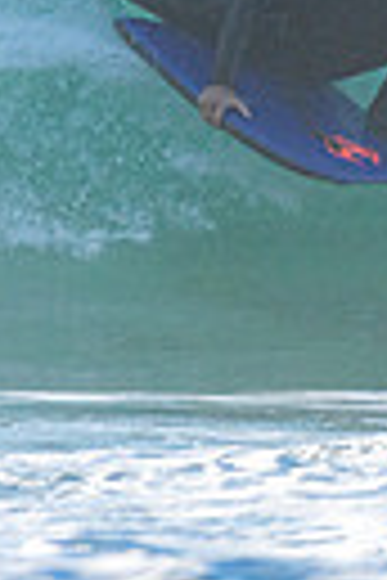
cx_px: 495
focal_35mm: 3386
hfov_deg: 0.4
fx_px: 54595
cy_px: -124
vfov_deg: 0.6
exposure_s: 1/1250
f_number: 5.6
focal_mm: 500
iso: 320
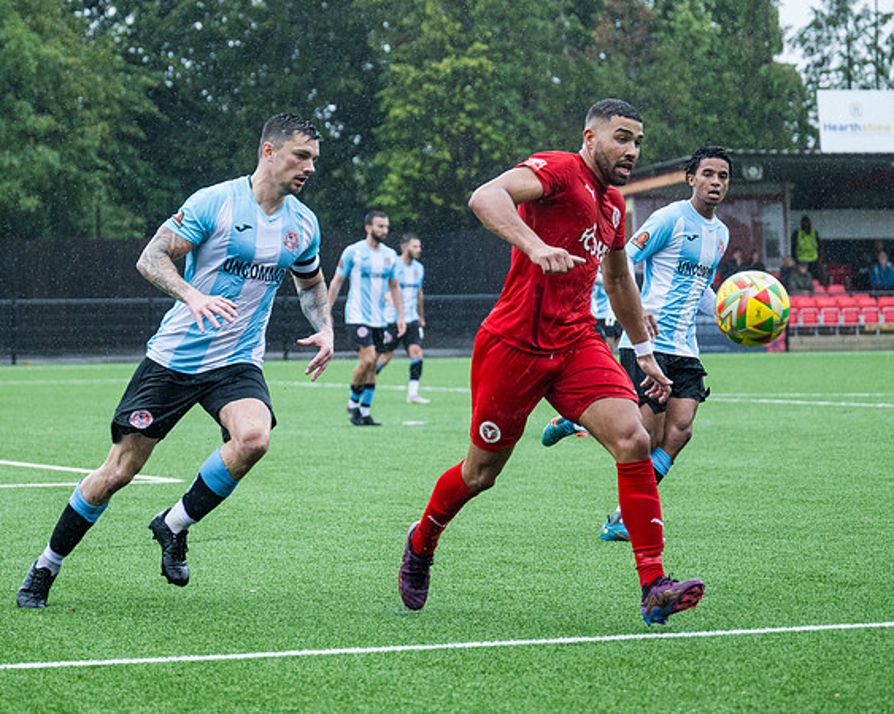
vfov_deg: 10.5
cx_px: 262
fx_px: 3878
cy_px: 320
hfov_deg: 13.1
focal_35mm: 147
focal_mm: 98
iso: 1000
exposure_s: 1/2000
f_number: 4
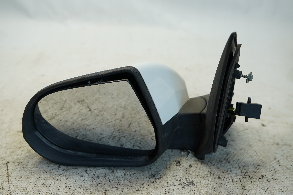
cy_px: 98
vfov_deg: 34.2
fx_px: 317
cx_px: 146
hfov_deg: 49.6
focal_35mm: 39
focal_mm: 26
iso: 200
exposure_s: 1/60
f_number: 4
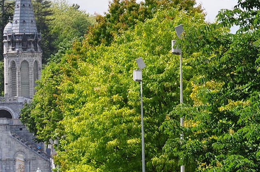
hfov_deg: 6.4
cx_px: -60
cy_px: -26
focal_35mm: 320
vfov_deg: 4.3
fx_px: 2308
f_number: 10
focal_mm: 70
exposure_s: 1/250
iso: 200
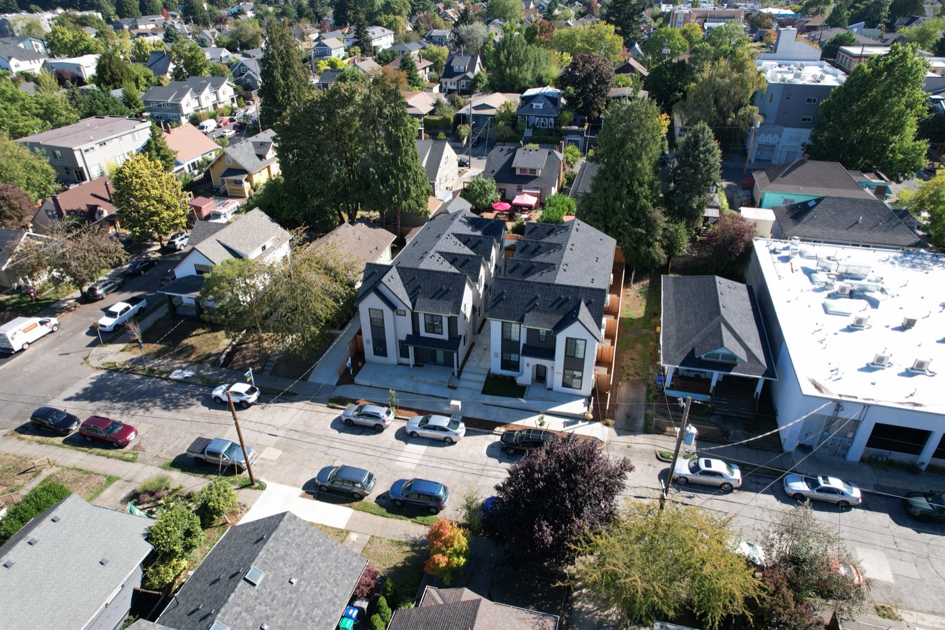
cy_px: 315
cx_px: 472
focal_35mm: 22
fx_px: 577
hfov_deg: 78.6
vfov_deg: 57.2
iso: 110
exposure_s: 1/800
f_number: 2.8
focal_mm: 8.38
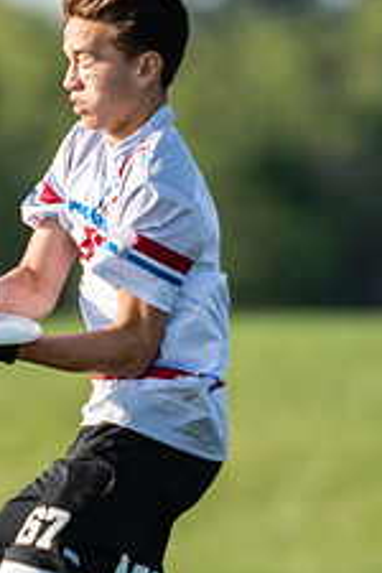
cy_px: 423
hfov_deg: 0.8
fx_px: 27215
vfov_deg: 1.2
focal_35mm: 1710
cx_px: 132
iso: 220
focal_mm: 380
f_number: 4
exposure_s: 1/1000
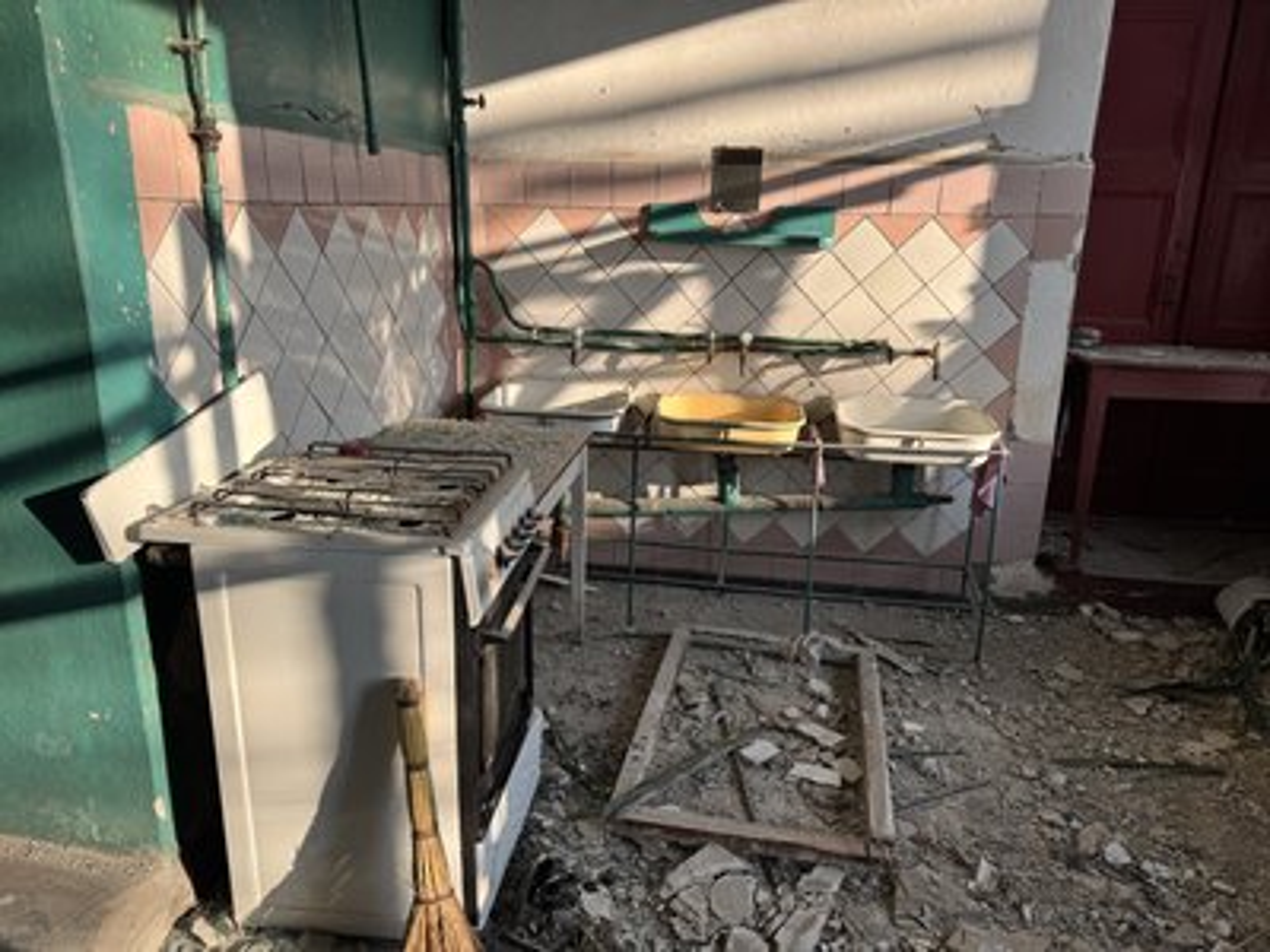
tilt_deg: -16.8
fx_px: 881
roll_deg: -1.1
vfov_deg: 56.8
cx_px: 635
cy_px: 476
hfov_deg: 71.6
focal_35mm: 24
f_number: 1.78
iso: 80
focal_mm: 6.76
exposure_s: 1/627
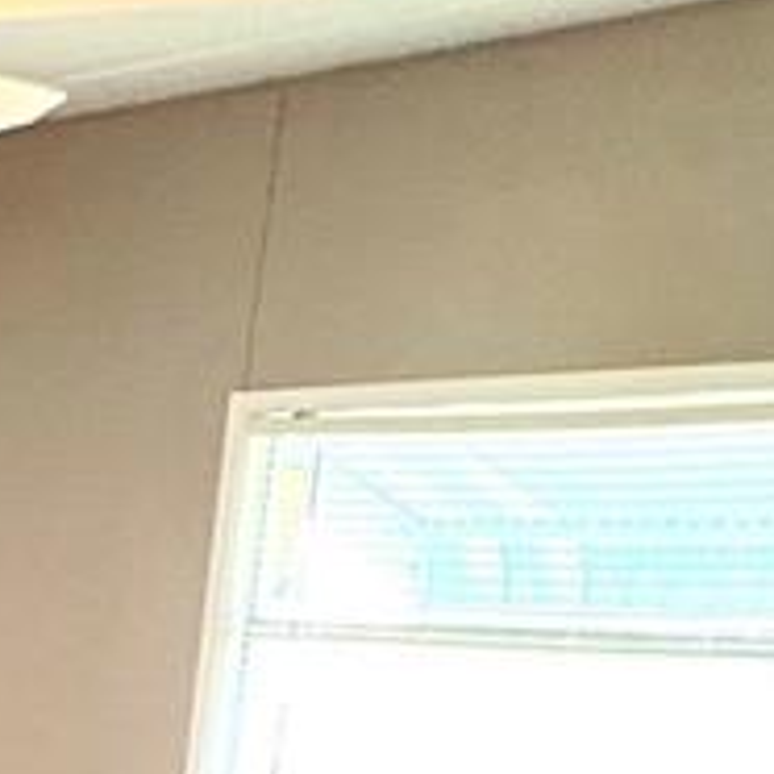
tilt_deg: -23.9
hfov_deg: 18.6
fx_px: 2024
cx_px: -458
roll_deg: +0.3
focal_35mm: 80
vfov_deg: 17.2
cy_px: 1436
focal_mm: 2.22
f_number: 2.2
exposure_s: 1/60
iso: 500
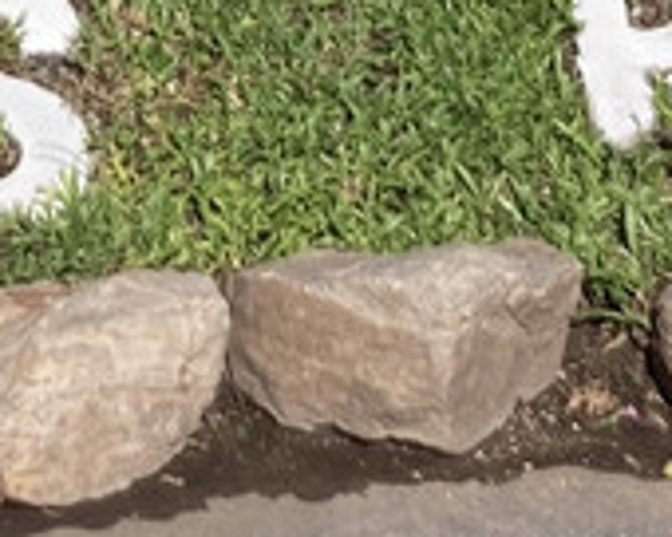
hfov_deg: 11.1
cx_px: -26
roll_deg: +0.6
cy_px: -640
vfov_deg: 8.4
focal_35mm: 172
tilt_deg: -7.1
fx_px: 3421
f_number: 1.8
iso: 20
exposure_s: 1/2114
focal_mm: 3.99
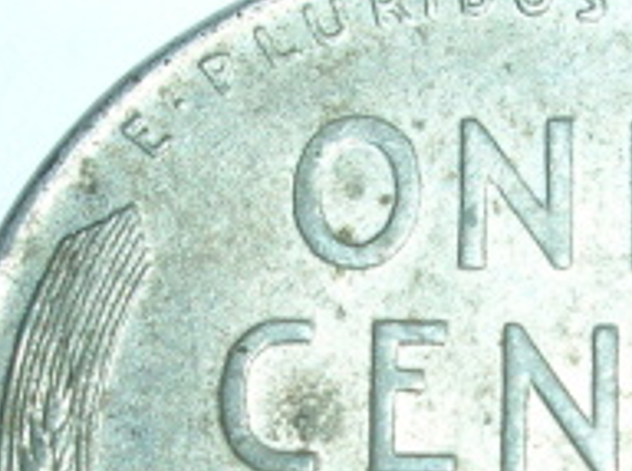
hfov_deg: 13.7
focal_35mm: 144
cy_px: 456
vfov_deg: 10.2
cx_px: 467
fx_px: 2623
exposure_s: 1/60.1
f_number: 5.4
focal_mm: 7.7
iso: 50
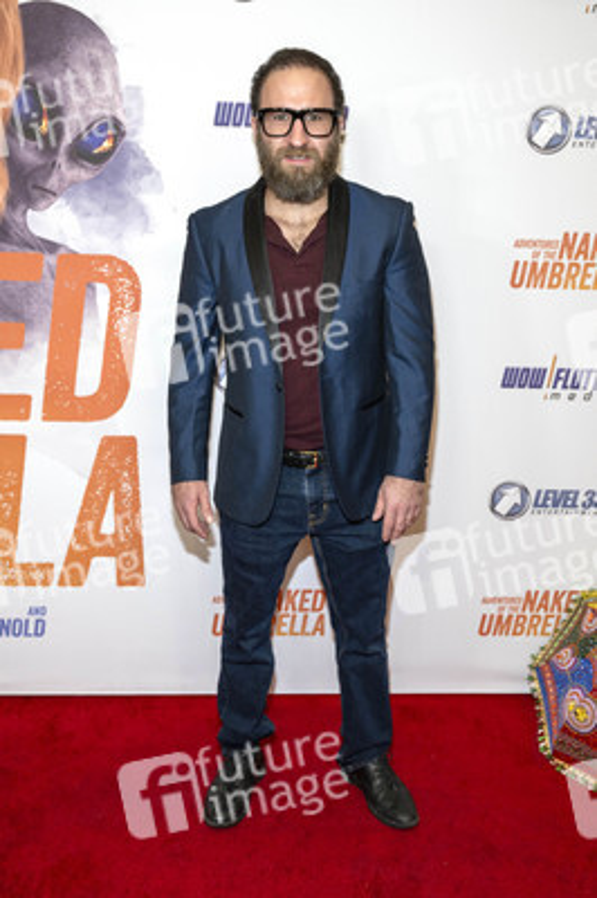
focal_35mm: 36
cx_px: 298
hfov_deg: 36.8
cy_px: 449
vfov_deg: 53.2
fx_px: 897
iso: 800
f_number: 5.6
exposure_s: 1/200
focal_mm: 36
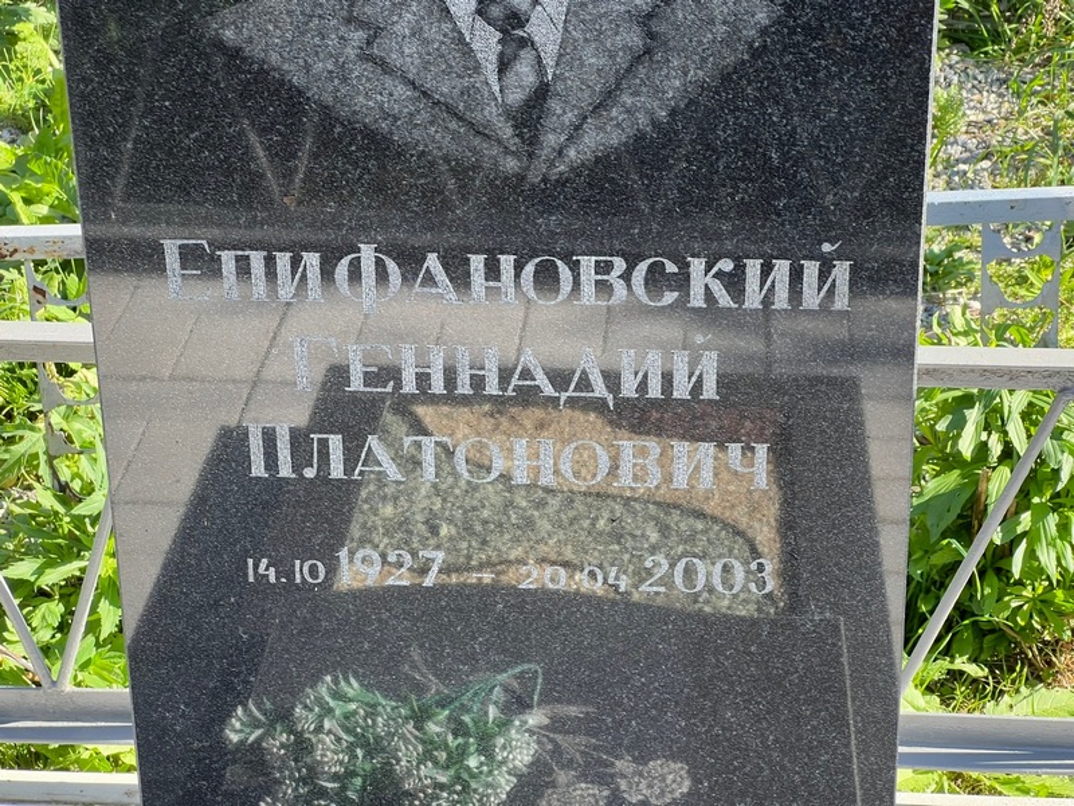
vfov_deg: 19.1
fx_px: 2389
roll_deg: +1.3
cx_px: 537
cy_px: 403
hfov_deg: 25.3
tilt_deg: -26.7
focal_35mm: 77
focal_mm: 9
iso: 32
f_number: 2.8
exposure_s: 1/99
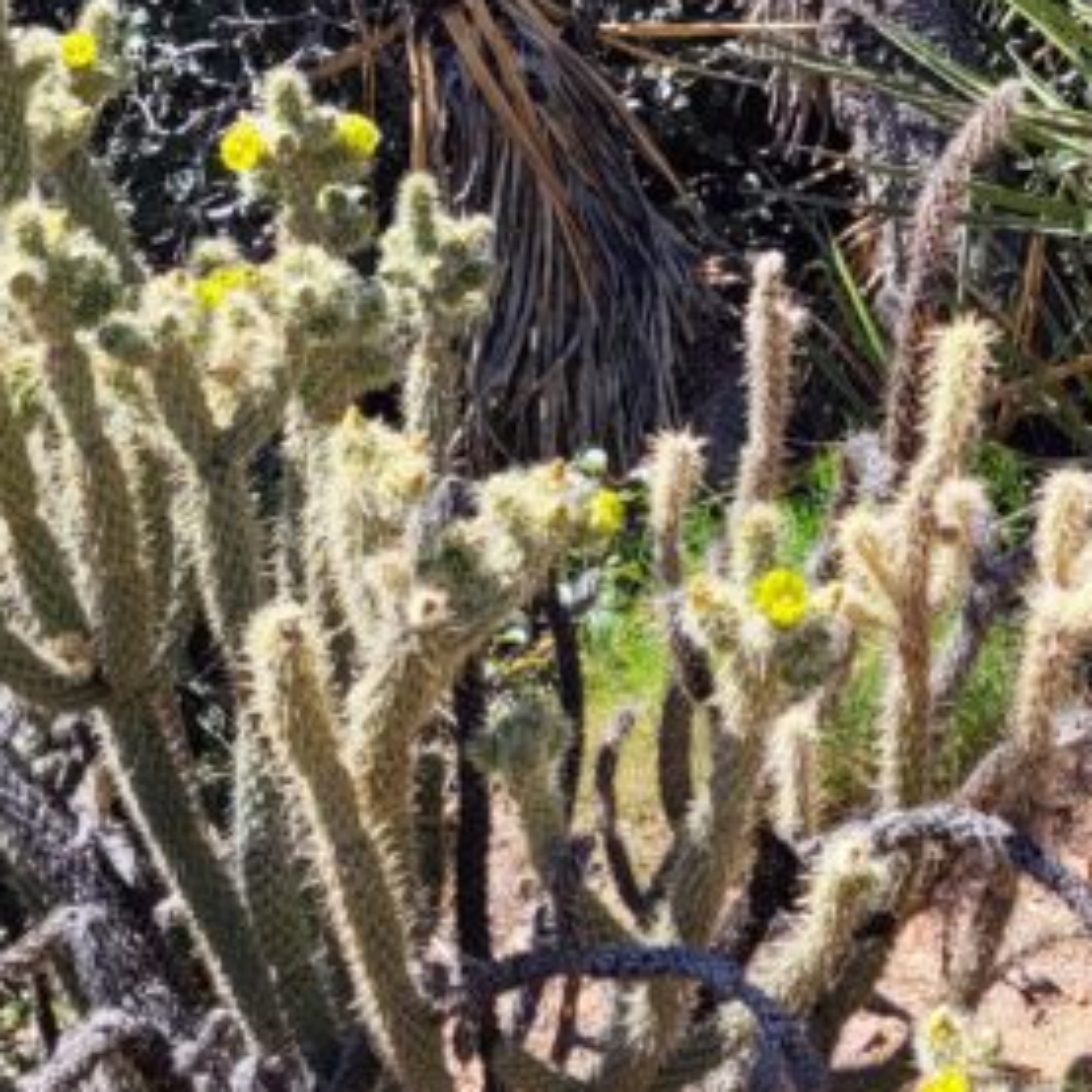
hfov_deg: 19.2
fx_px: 3034
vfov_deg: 19.1
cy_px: -272
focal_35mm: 85
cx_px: 1309
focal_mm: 5.4
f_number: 1.8
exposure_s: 1/1300
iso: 40
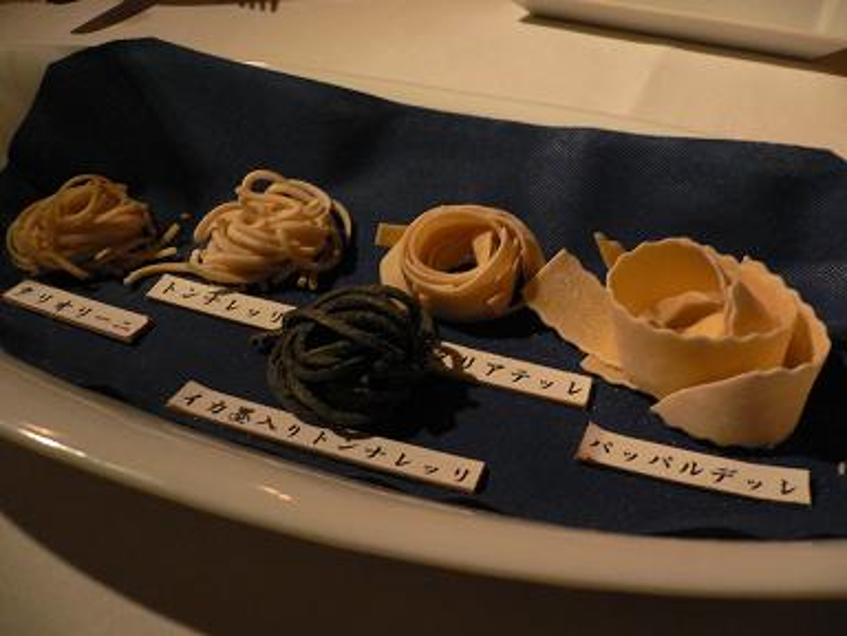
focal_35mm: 35
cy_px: 318
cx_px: 424
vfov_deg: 40.7
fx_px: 856
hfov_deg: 52.6
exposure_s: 1/8
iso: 200
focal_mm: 5.8
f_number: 2.8
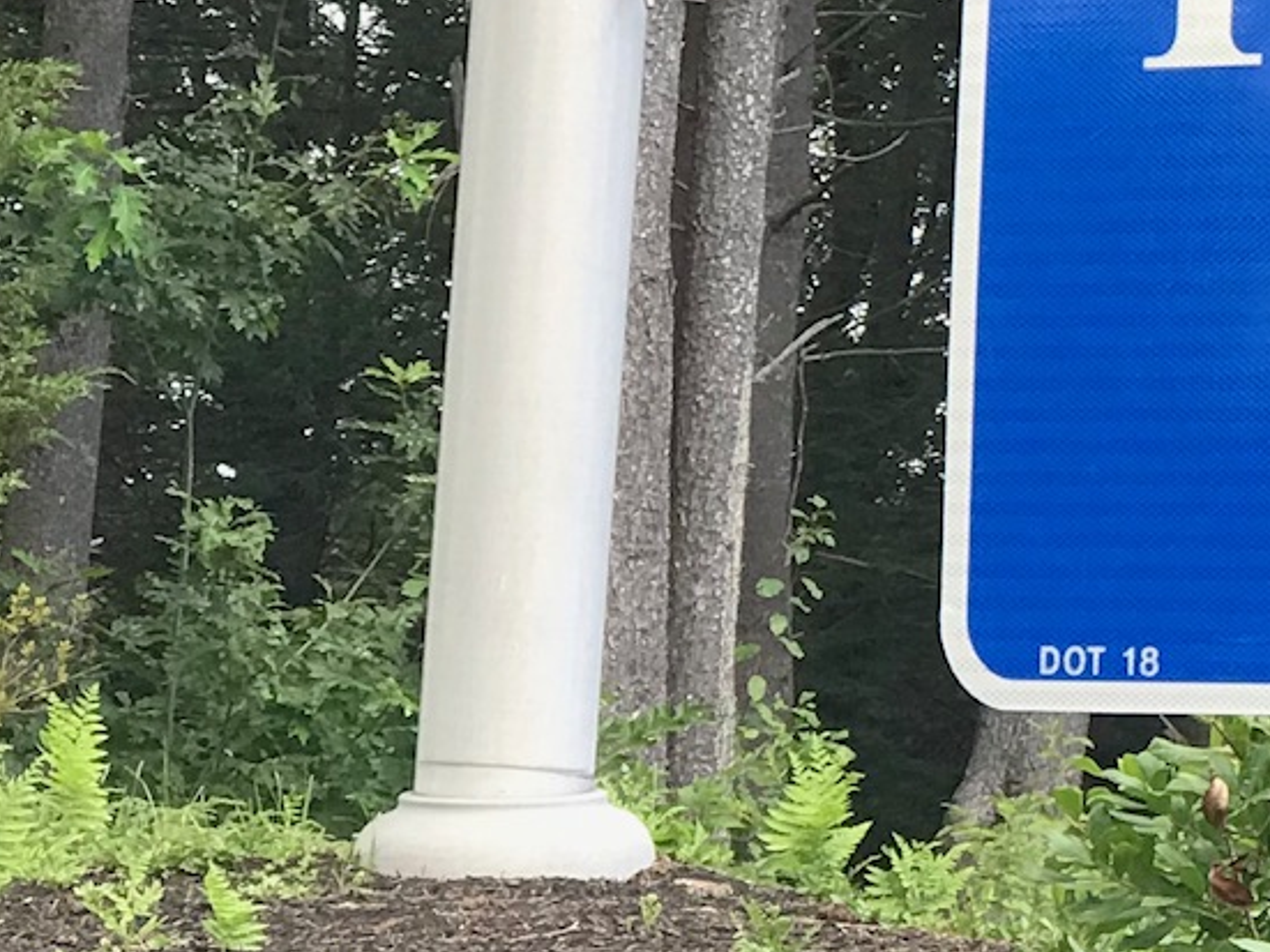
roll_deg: -1.5
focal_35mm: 212
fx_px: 7776
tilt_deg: +6.6
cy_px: 274
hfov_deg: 9.1
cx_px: 2021
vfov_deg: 7.0
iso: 25
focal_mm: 6.6
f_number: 2.8
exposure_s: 1/60
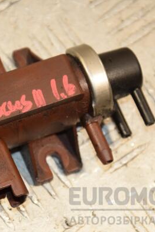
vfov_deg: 8.6
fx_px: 1555
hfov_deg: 5.7
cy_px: 117
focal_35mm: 241
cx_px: 58
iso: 800
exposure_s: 1/200
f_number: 5.6
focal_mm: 105
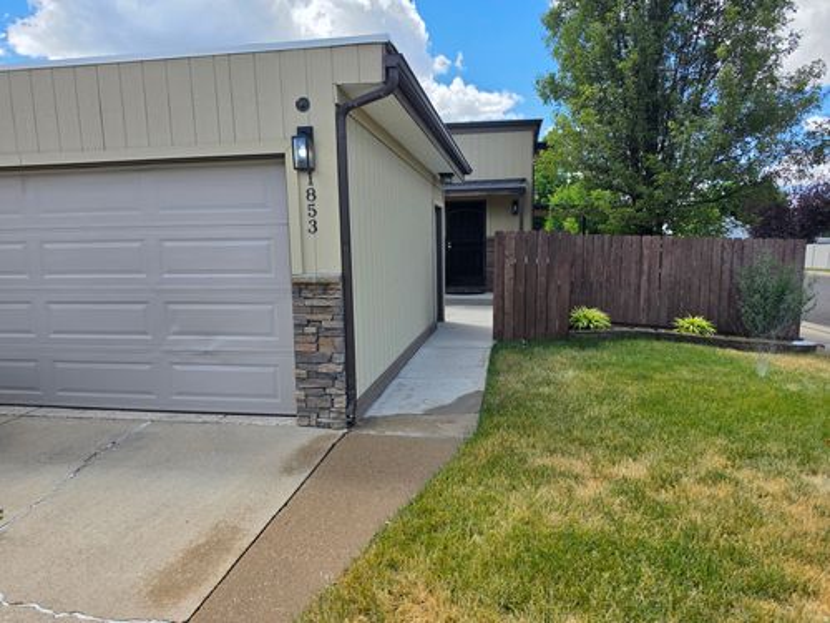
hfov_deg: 73.9
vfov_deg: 58.9
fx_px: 551
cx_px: 415
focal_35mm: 23
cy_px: 312
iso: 64
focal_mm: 6.5
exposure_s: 1/5151
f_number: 1.4
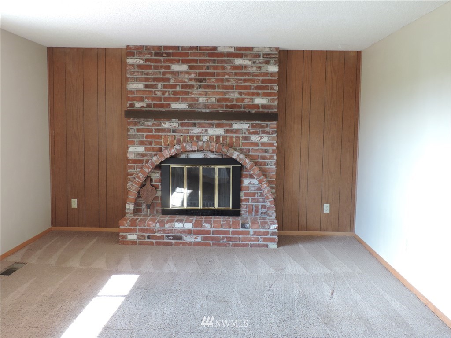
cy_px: 169
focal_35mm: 35
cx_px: 226
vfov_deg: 40.7
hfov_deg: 52.6
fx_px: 456
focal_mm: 6.2
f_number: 3.3
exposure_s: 1/50
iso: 360
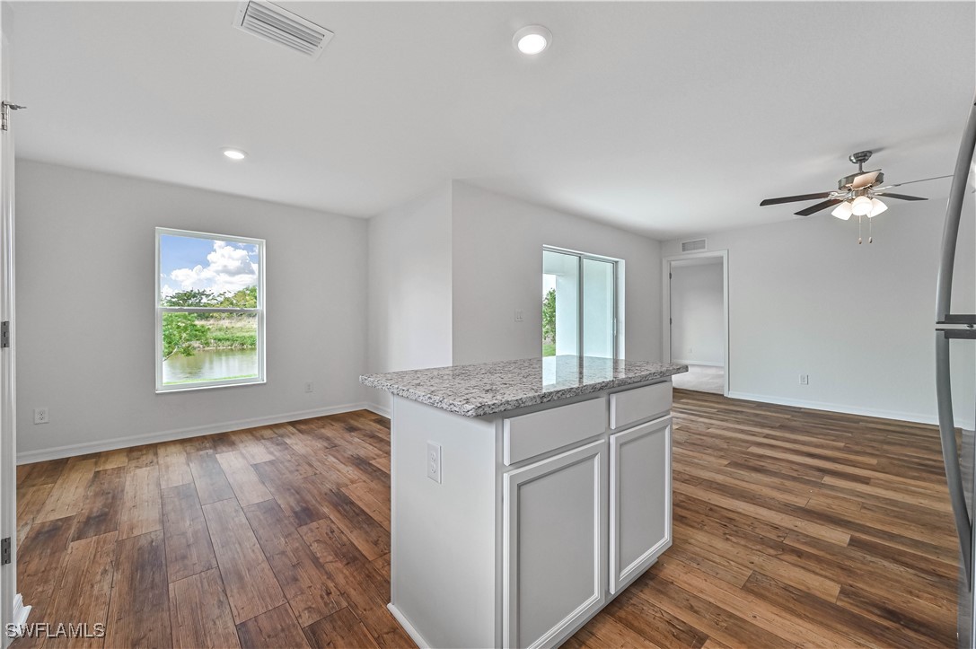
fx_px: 379
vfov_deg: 81.1
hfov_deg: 104.3
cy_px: 324
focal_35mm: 14
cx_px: 488
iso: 800
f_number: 6.3
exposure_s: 1/125
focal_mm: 14
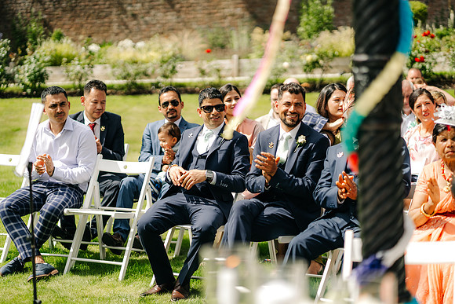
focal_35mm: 85
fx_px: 1075
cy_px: 152
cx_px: 228
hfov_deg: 23.9
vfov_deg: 16.1
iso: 100
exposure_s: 1/3200
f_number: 2
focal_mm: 85
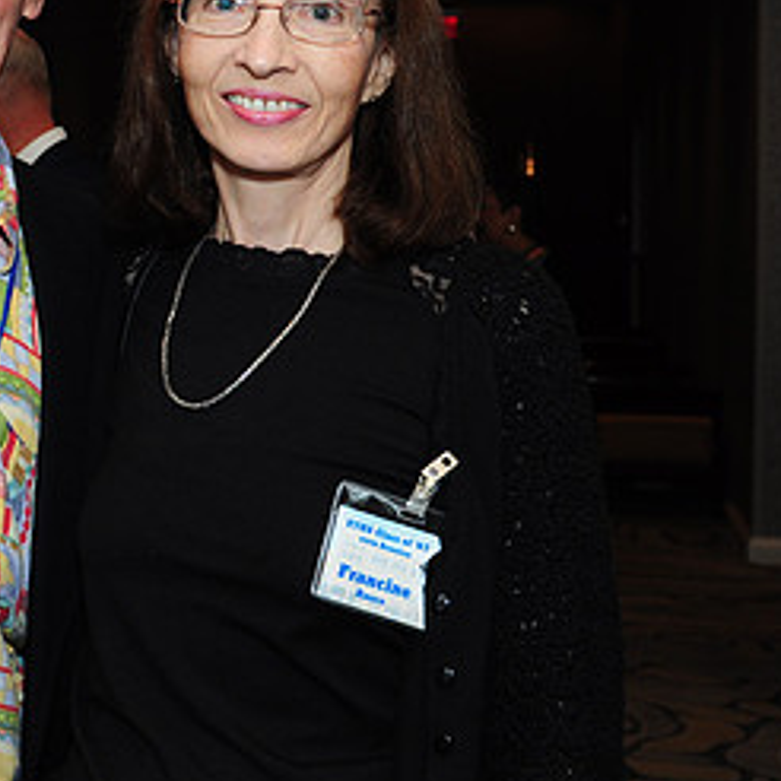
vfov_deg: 22.0
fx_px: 1991
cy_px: 221
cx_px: -57
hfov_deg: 21.2
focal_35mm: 78
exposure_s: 1/60
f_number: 5
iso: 500
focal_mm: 26
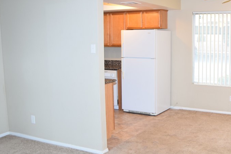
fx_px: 276
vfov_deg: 31.2
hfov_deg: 44.1
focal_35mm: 43
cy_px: 66
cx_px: 169
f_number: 4
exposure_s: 1/60
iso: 500
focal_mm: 18
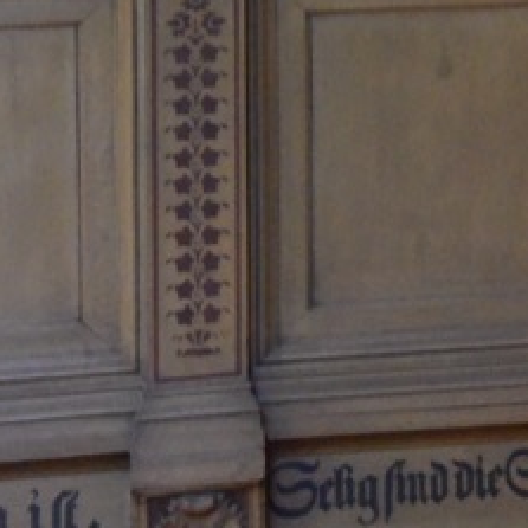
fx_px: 4573
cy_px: -266
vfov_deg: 6.5
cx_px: 1245
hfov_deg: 6.3
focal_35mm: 265
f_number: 5
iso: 12800
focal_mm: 58
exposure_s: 1/80
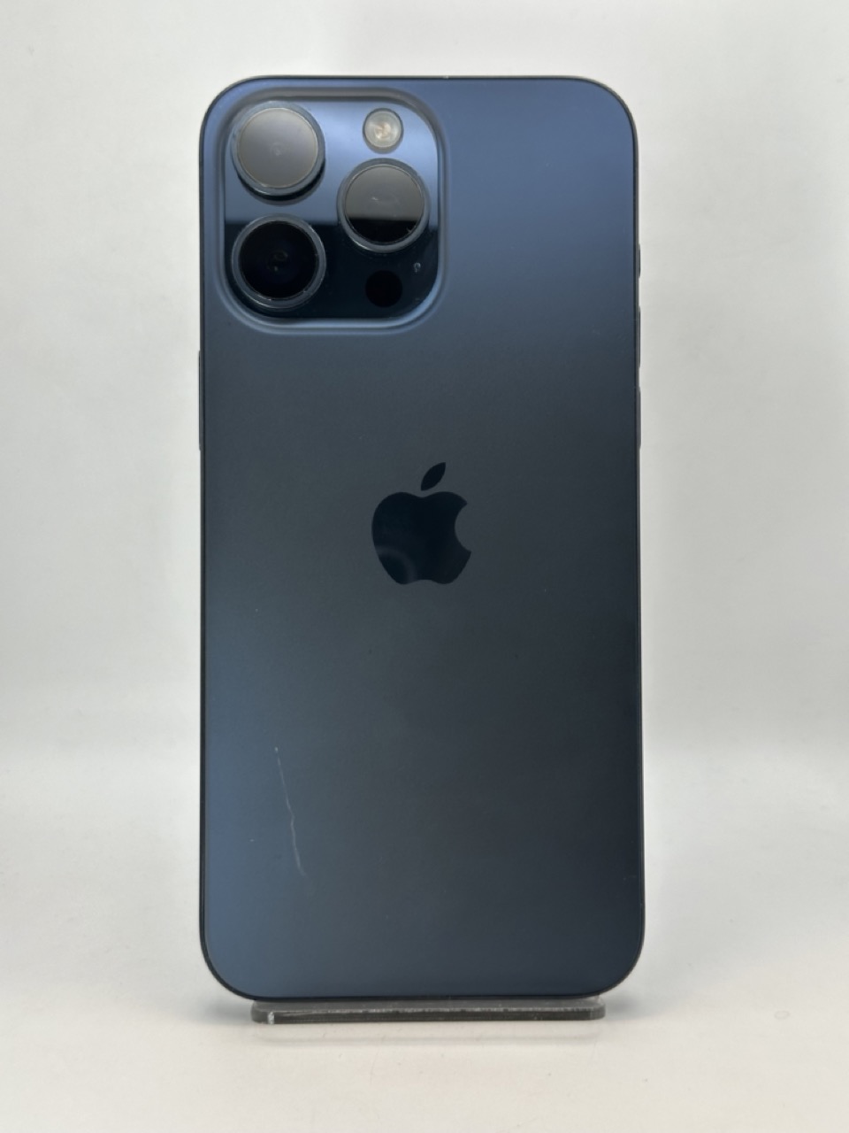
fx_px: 1570
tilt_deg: -13.8
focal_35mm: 48
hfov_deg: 30.3
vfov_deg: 39.7
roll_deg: -0.9
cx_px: 424
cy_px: 566
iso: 64
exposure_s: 1/444
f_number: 1.78
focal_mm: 6.86
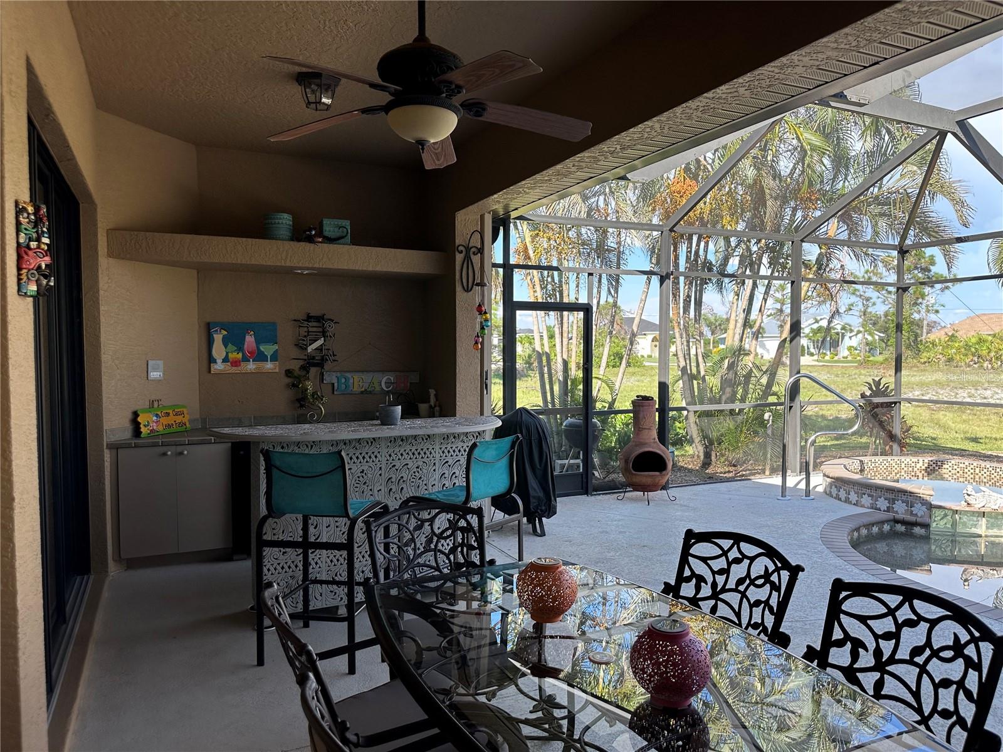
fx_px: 695
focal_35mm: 24
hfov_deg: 71.6
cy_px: 376
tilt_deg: -3.0
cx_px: 502
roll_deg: +0.5
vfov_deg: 56.8
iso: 80
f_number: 1.78
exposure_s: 1/496
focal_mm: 6.86
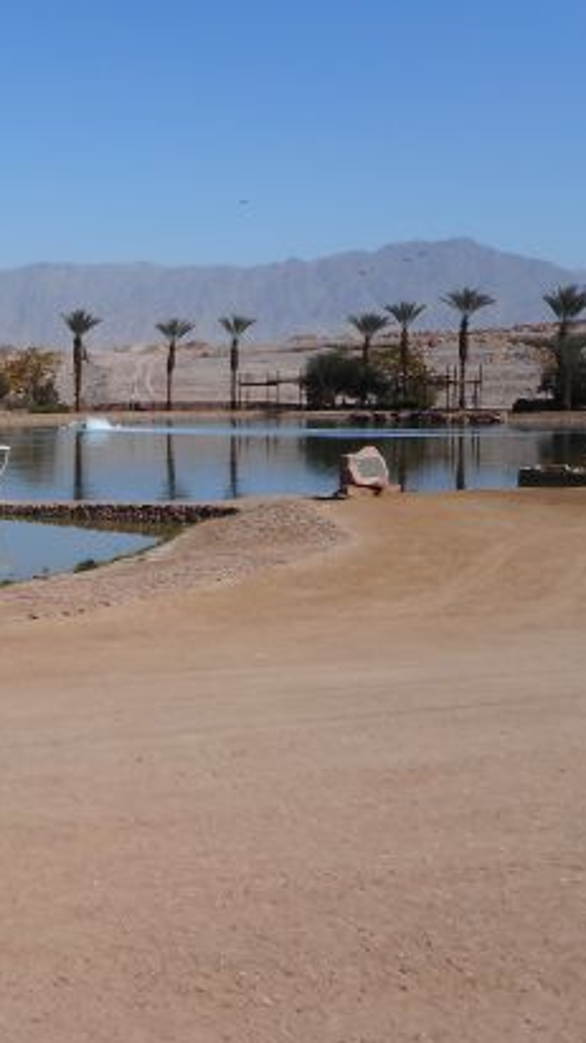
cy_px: 556
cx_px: -129
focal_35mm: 53
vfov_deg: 39.2
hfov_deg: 21.0
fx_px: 1465
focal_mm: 4.5
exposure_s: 1/1250
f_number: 3.7
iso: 80
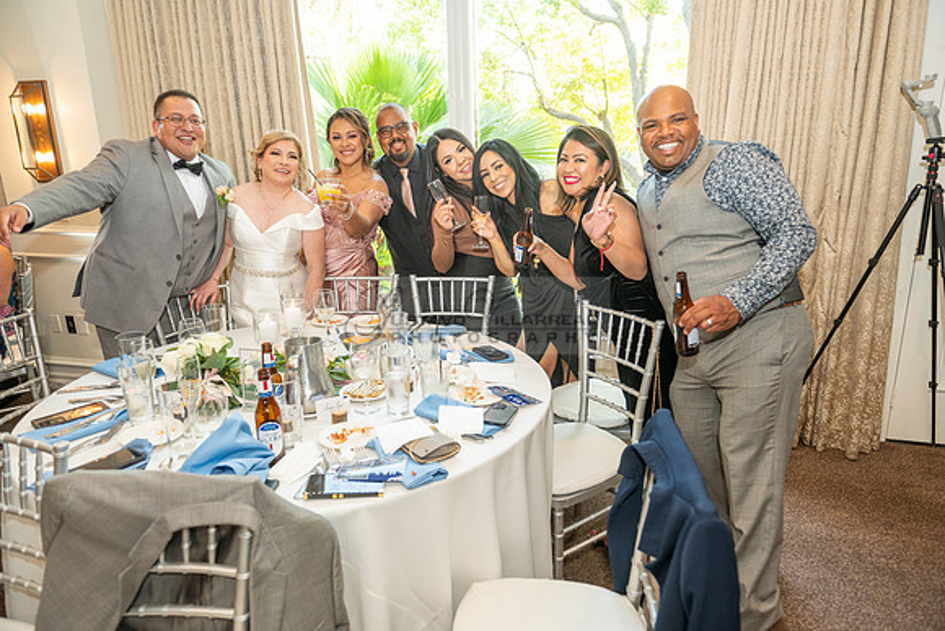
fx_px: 630
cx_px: 472
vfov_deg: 53.2
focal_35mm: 24
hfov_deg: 73.7
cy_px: 316
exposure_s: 1/125
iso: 800
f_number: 3.5
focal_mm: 24
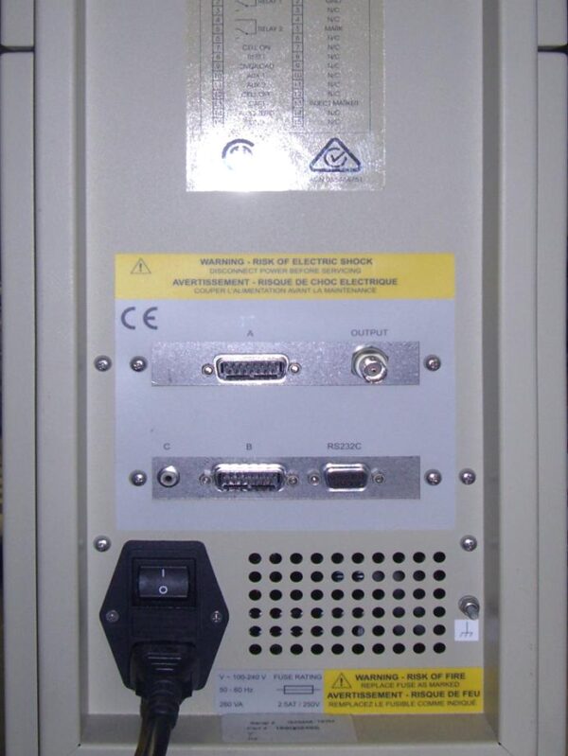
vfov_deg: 49.0
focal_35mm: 38
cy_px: 378
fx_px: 831
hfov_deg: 37.7
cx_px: 284
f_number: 2.7
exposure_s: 1/60
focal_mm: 6.2
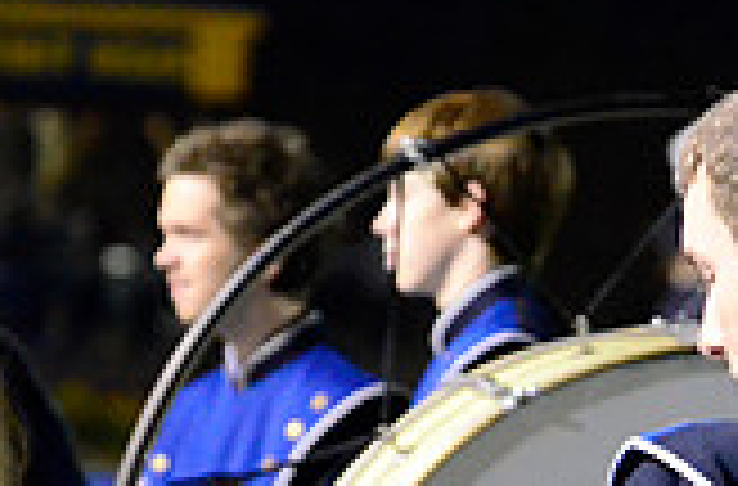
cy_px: 292
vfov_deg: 1.3
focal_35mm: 1064
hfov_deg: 1.9
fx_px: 21729
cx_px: 756
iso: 6400
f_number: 2.8
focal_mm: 200
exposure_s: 1/250
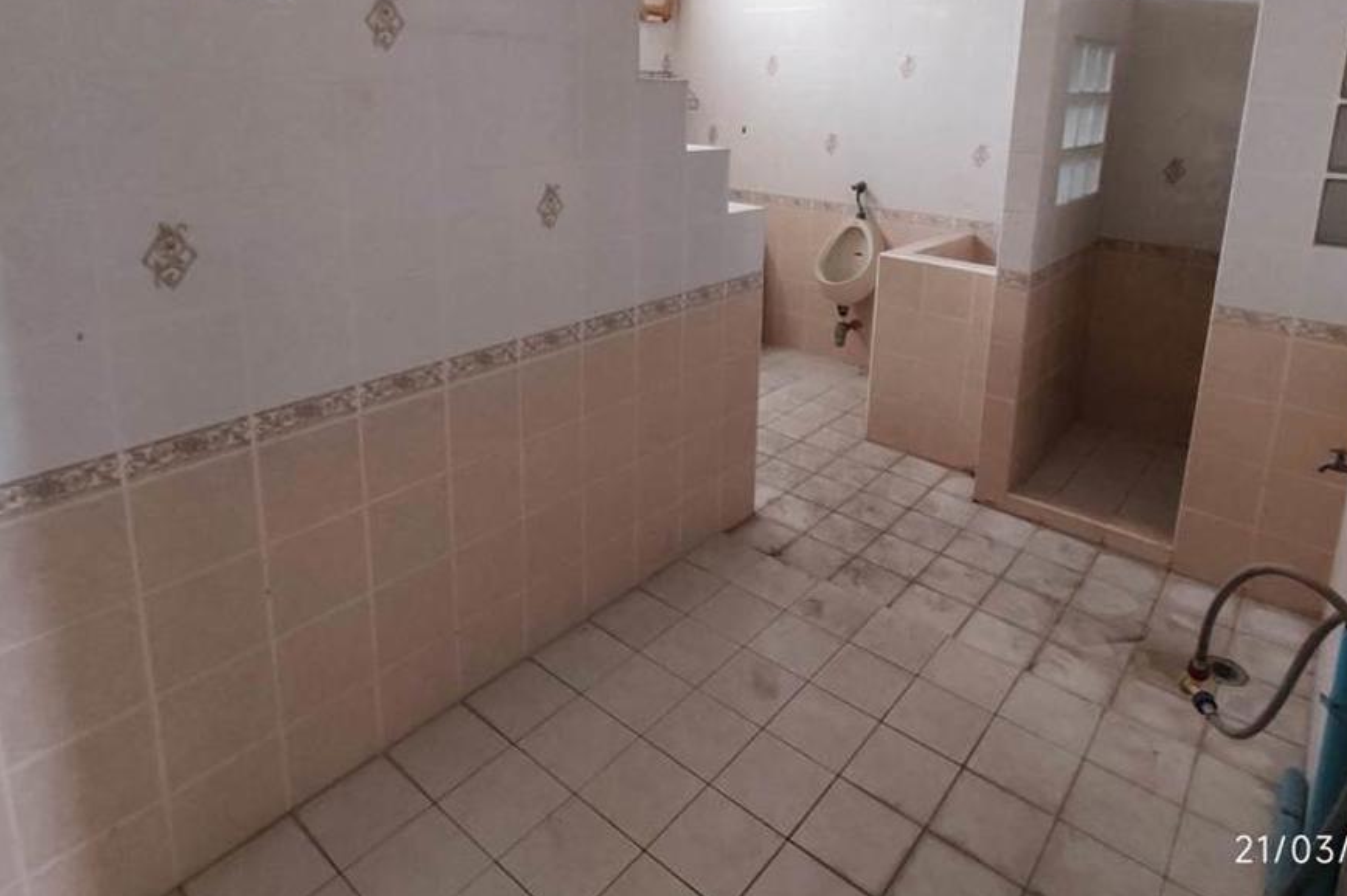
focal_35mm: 22
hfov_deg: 78.5
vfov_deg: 55.1
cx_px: 715
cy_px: 253
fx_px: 823
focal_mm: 1.67
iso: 618
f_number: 2.2
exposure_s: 1/20
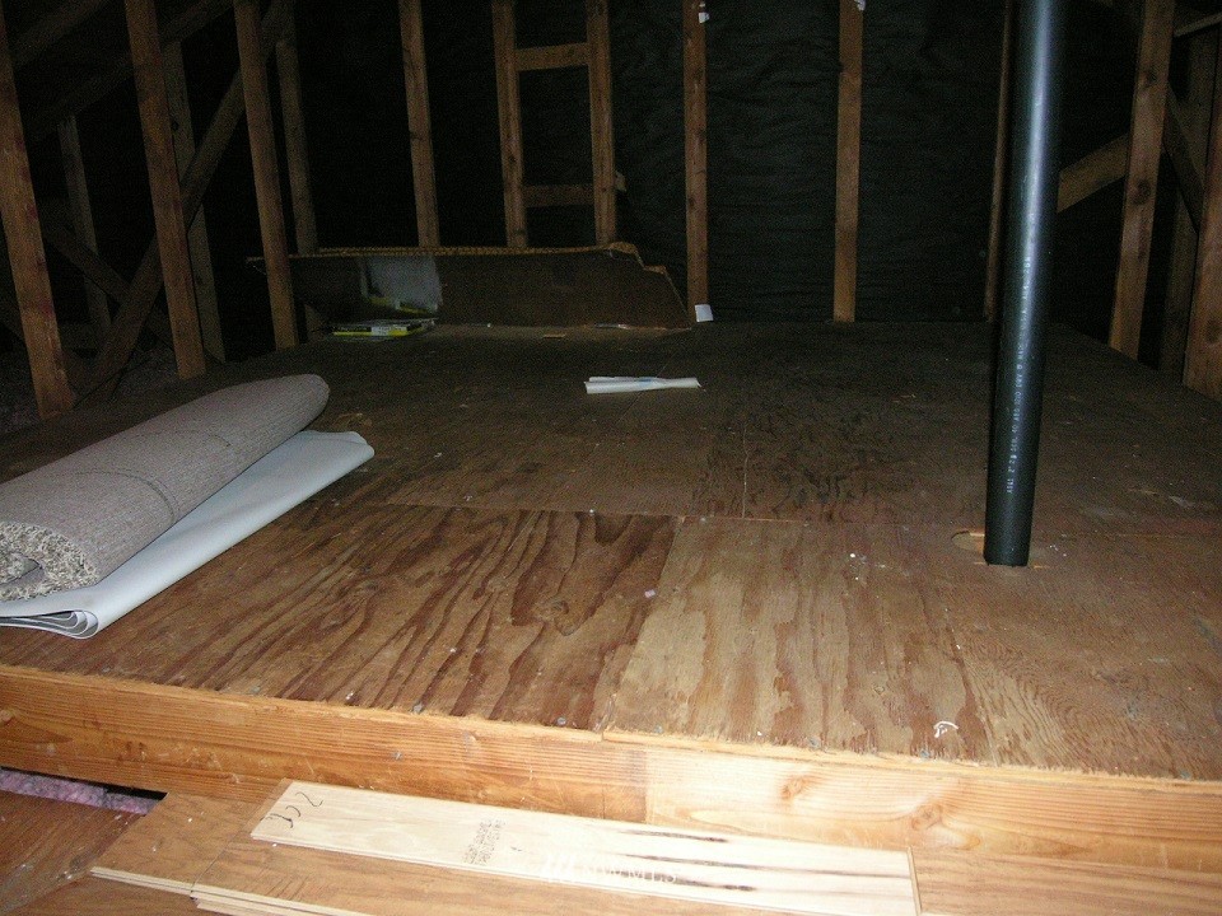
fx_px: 847
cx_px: 611
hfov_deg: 71.6
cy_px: 458
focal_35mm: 24
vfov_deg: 56.8
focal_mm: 6.1
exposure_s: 1/60.1
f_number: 4.1
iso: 400
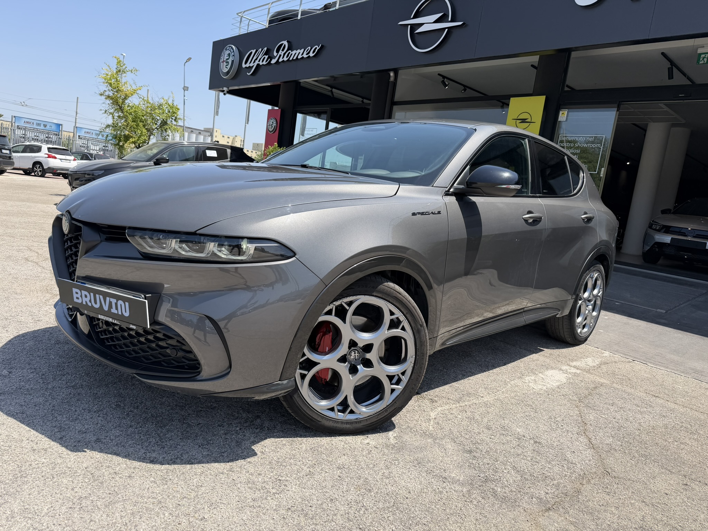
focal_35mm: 24
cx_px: 354
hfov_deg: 71.6
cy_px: 266
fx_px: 491
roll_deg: -2.0
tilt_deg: -7.0
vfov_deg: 56.8
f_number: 1.78
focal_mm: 6.76
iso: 80
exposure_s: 1/3145
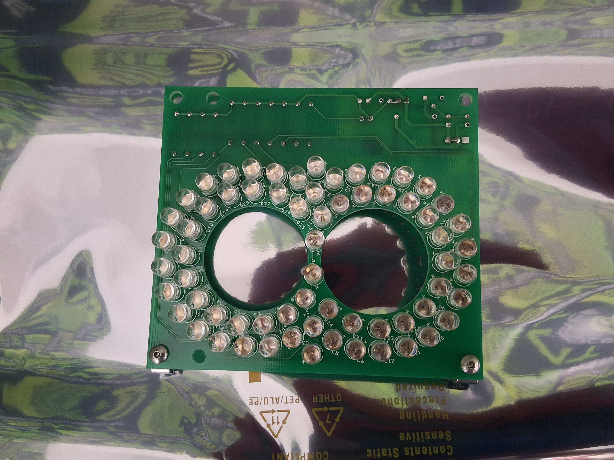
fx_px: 497
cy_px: 230
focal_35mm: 28
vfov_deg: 49.7
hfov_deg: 63.4
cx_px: 307
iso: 250
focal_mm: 2.91
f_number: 1.9
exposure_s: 1/24
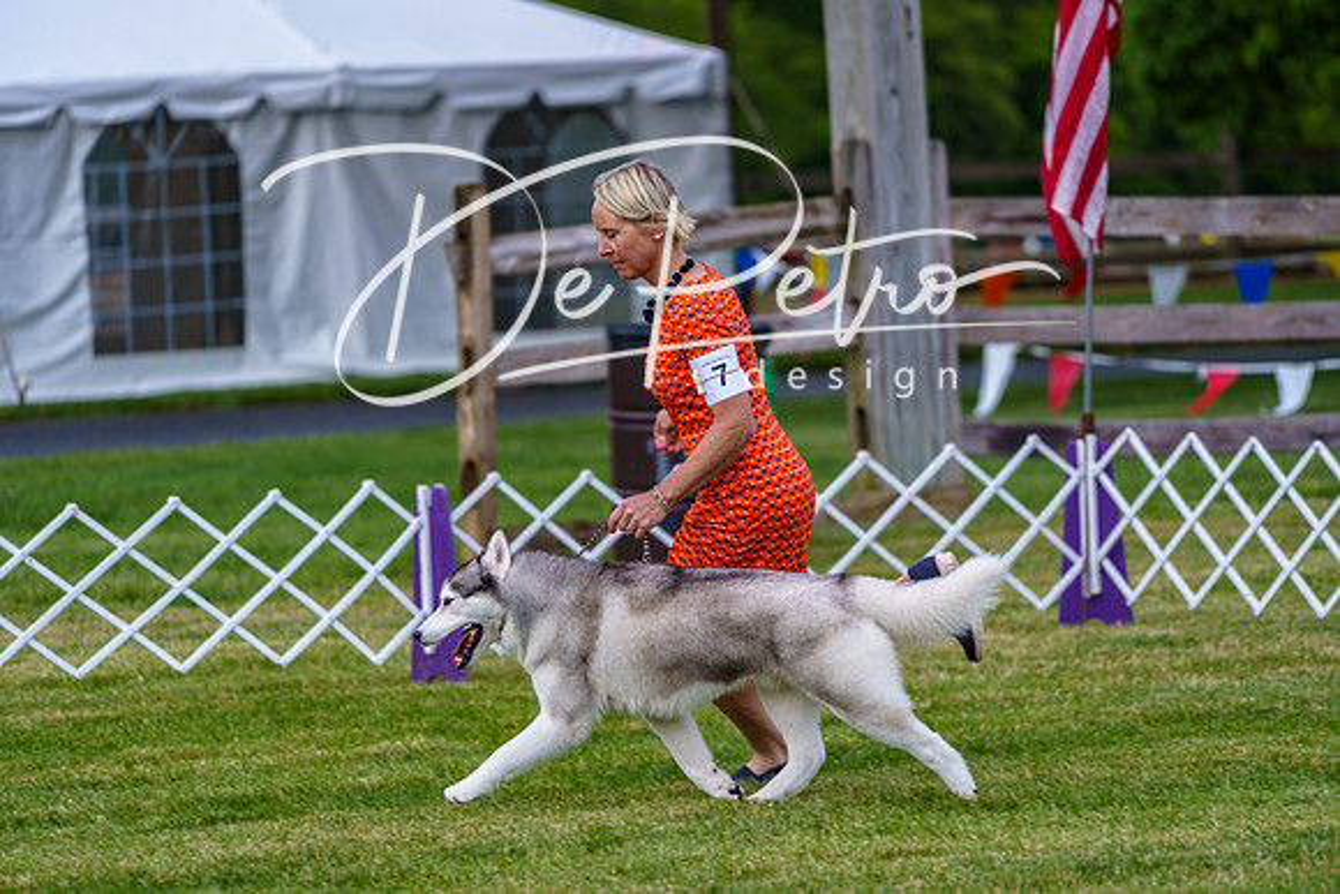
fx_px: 7446
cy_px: 447
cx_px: 670
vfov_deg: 6.9
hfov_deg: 10.3
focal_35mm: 200
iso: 160
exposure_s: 1/500
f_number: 4
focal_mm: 200
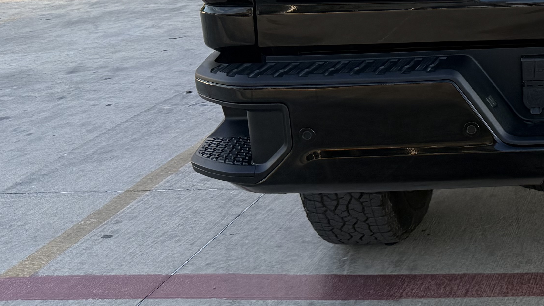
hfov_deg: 27.4
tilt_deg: -7.2
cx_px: 663
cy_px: -60
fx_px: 966
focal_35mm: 67
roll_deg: +0.4
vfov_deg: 17.2
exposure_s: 1/1192
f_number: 1.78
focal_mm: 6.76
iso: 100
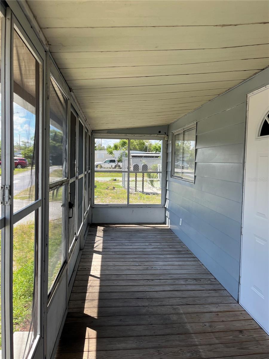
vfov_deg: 67.3
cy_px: 180
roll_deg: -0.6
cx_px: 134
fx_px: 269
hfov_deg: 53.1
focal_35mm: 26
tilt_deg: -3.2
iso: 50
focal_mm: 5.1
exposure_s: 1/499
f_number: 1.6
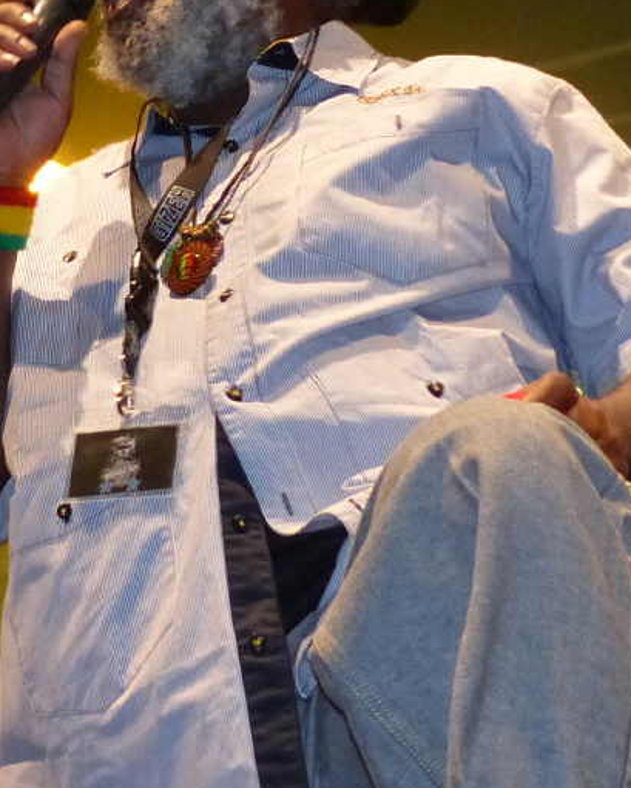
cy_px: 382
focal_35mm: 86
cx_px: 207
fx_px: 2007
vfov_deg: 22.2
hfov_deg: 17.8
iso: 400
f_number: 2.8
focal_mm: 8.1
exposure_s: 1/60
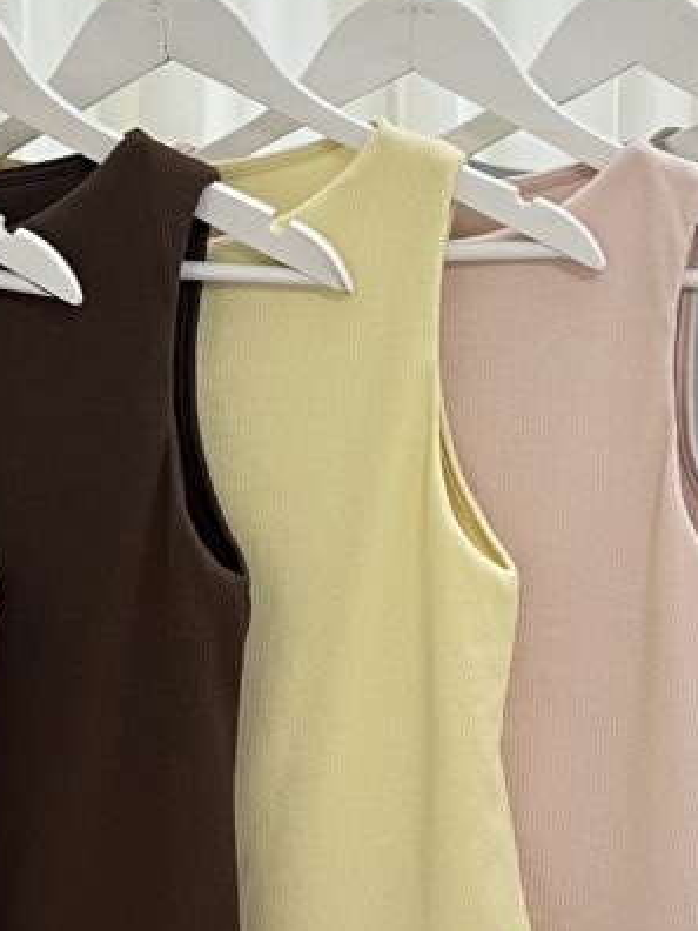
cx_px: 289
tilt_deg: +0.0
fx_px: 2823
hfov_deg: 14.1
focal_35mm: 105
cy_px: 153
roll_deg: +0.5
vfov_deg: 18.5
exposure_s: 1/50
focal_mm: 5.7
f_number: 1.5
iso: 125
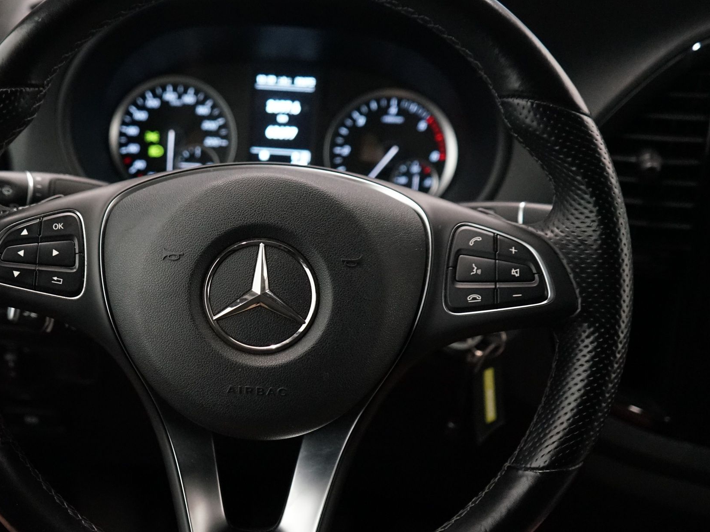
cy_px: 250
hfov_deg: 45.0
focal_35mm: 41
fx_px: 841
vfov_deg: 35.1
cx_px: 227
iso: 4000
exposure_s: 1/160
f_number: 3.5
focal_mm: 28
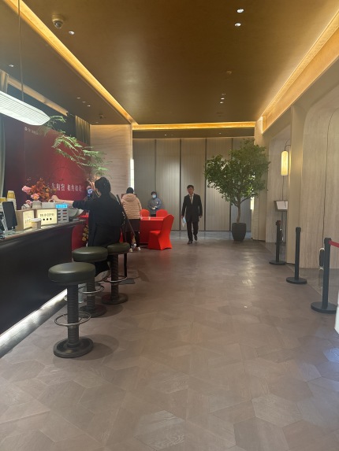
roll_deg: +0.1
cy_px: 226
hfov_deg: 56.8
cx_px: 170
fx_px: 313
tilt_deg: -4.2
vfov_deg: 71.6
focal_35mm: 24
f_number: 1.78
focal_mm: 6.76
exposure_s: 1/100
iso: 320
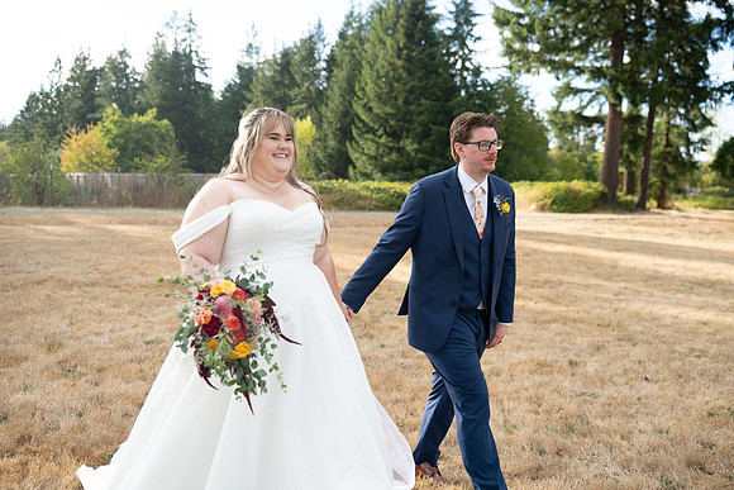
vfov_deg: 37.9
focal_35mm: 35
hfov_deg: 54.4
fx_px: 714
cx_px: 367
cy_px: 245
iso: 400
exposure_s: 1/1600
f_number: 2.8
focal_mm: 35
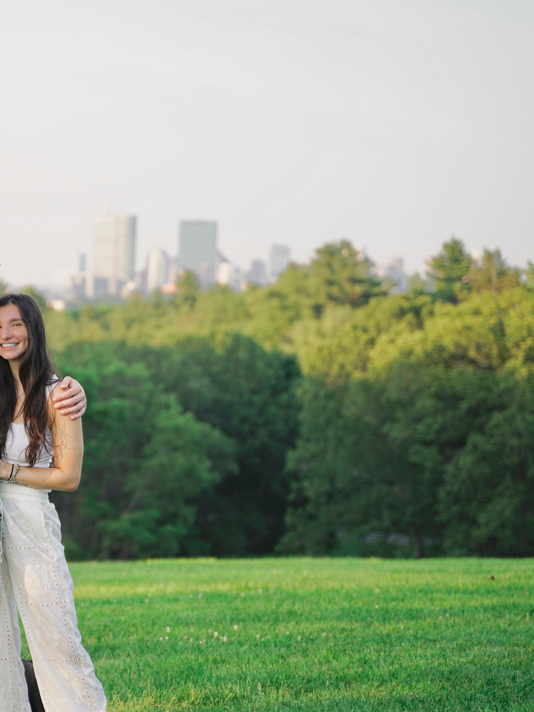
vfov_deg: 15.4
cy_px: 394
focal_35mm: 128
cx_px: 0
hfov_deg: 11.5
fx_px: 2633
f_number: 2.8
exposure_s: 1/250
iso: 100
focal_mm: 75
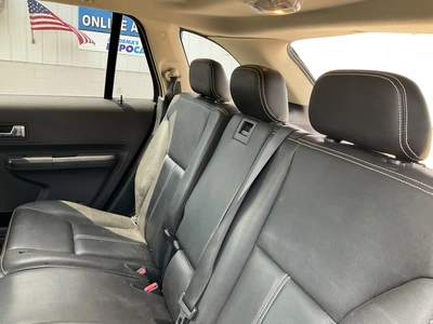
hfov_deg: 61.7
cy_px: 162
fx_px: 363
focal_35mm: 29
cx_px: 216
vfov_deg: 48.2
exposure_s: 1/122
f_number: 1.8
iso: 64
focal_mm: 3
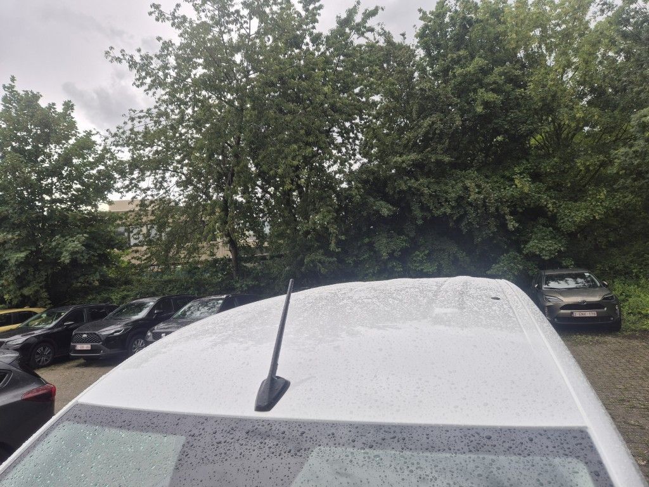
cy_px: 244
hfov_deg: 73.9
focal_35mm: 23
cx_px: 324
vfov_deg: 58.9
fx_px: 431
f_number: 1.8
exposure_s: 1/180
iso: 25
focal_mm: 5.4
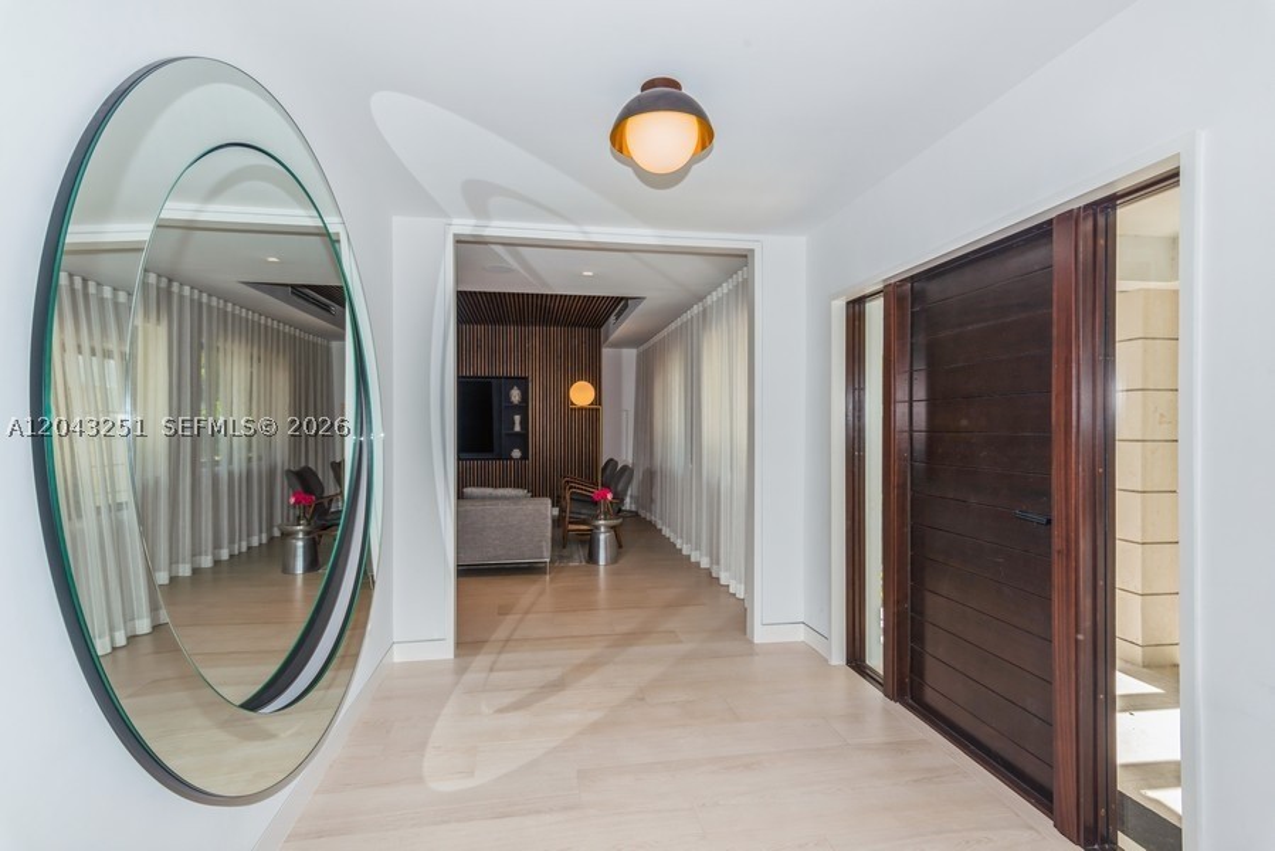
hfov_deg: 93.3
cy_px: 426
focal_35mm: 17
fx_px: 602
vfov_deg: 70.5
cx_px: 638
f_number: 8
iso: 200
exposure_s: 1/100
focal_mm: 17
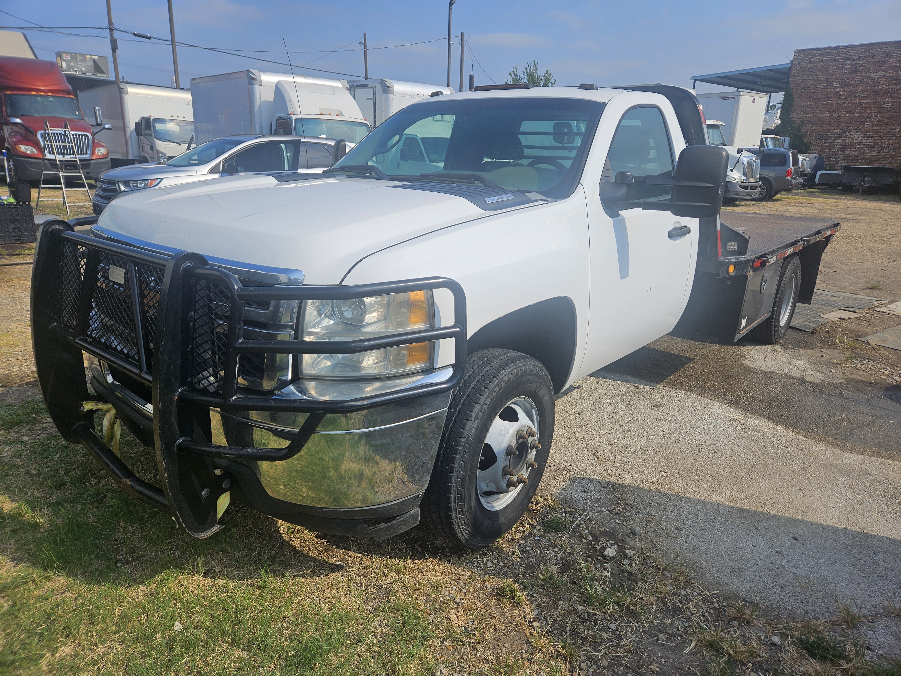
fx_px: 599
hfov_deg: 73.9
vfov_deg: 58.9
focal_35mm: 23
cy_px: 338
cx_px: 450
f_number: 1.8
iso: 25
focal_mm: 5.4
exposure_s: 1/3409
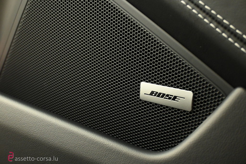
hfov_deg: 46.4
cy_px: 82
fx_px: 287
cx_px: 123
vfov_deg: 31.9
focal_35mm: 42
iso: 2000
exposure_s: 1/25
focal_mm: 28
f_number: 4.5
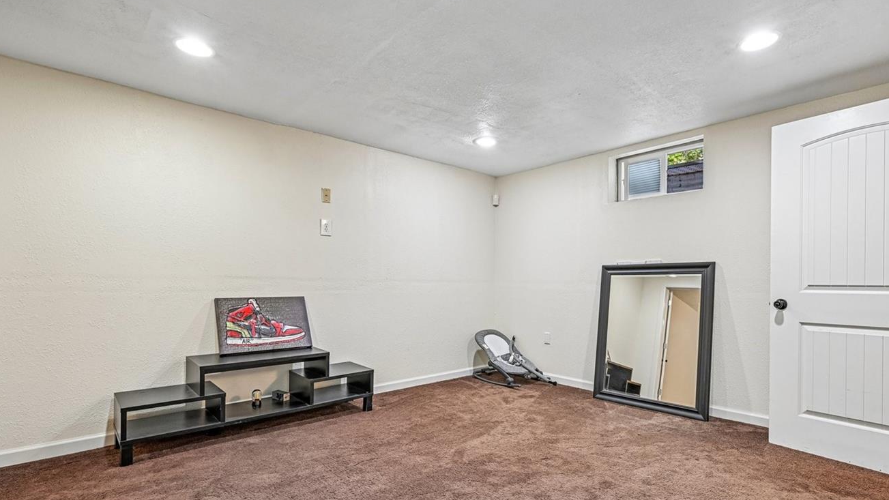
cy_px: 278
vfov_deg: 60.9
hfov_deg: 92.5
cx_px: 477
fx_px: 424
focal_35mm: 18
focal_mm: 14
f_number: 10
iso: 400
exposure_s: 1/6
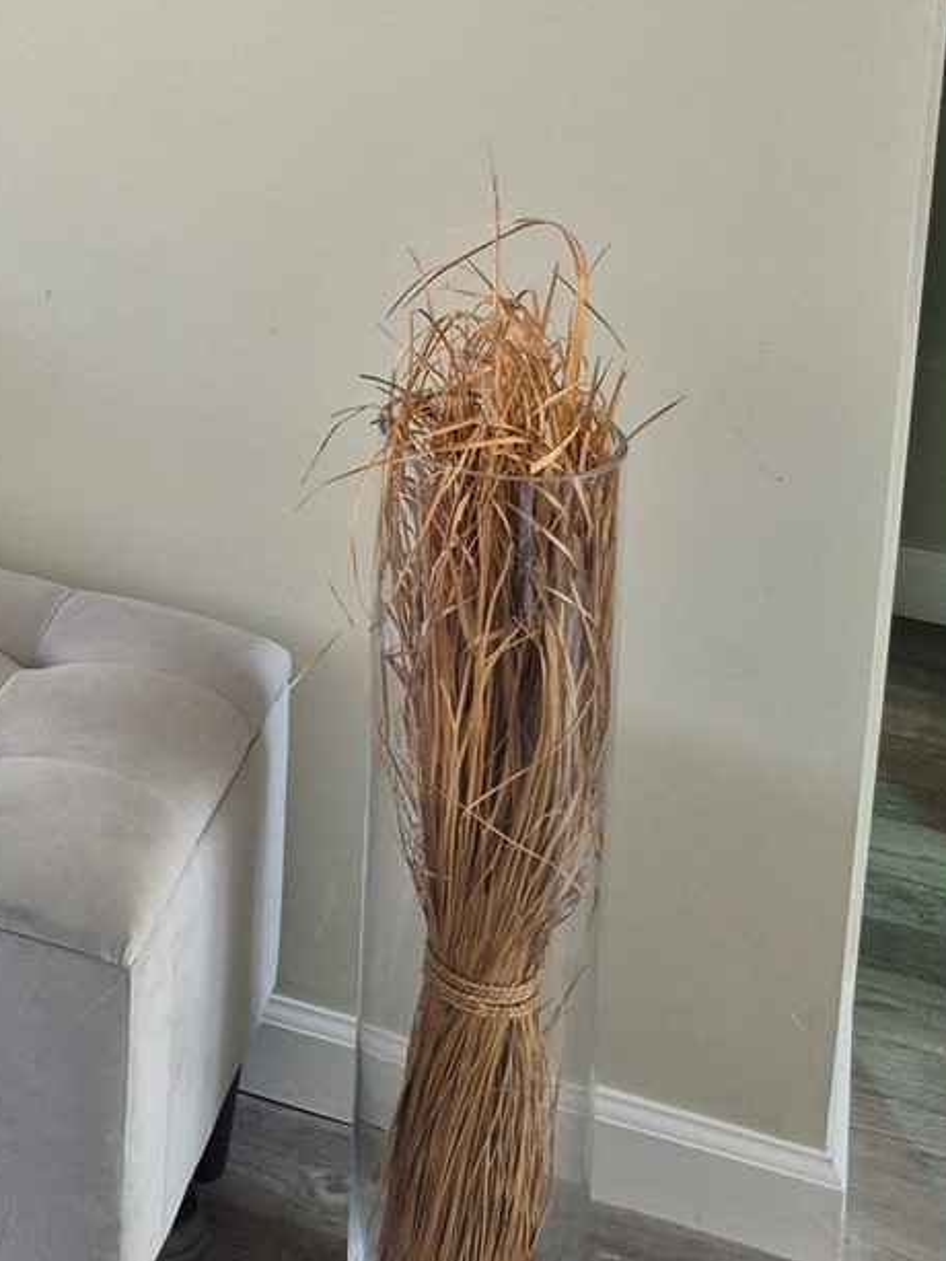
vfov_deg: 29.1
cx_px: -162
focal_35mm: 60
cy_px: -121
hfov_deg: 22.6
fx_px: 2186
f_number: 1.8
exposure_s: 1/120
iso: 640
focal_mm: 5.4
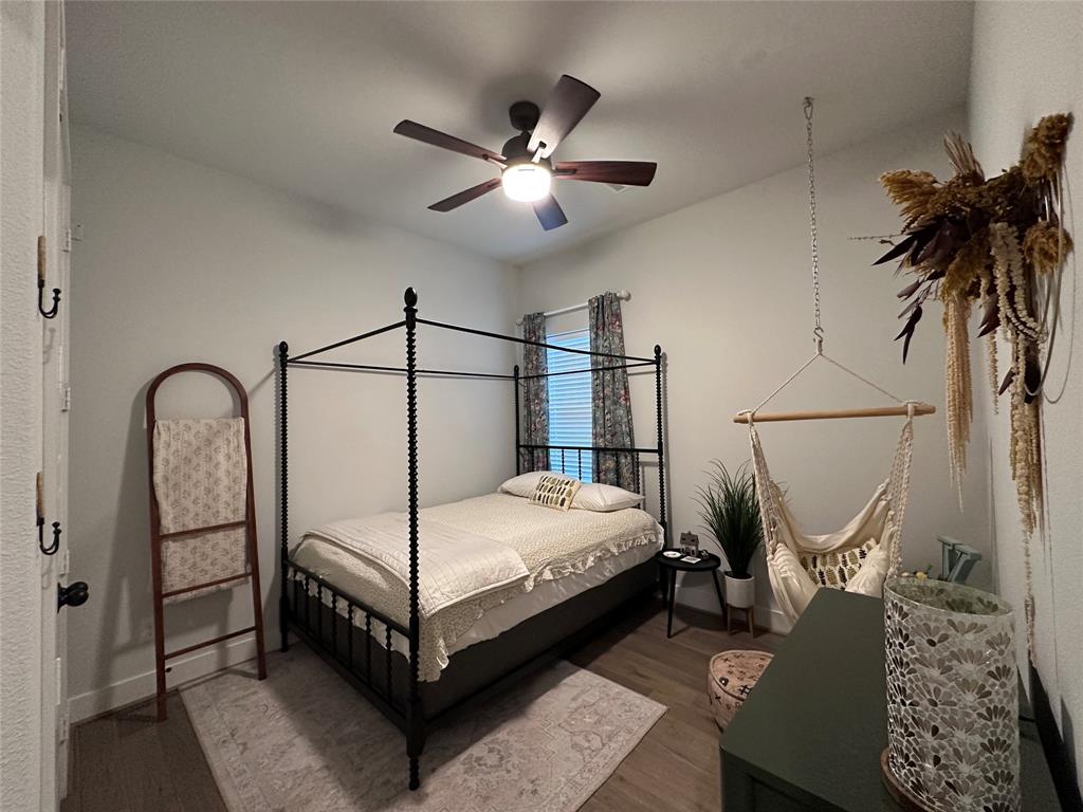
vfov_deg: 85.7
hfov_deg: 102.1
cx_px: 542
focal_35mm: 14
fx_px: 438
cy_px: 406
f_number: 2.2
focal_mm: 2.22
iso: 500
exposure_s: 1/60
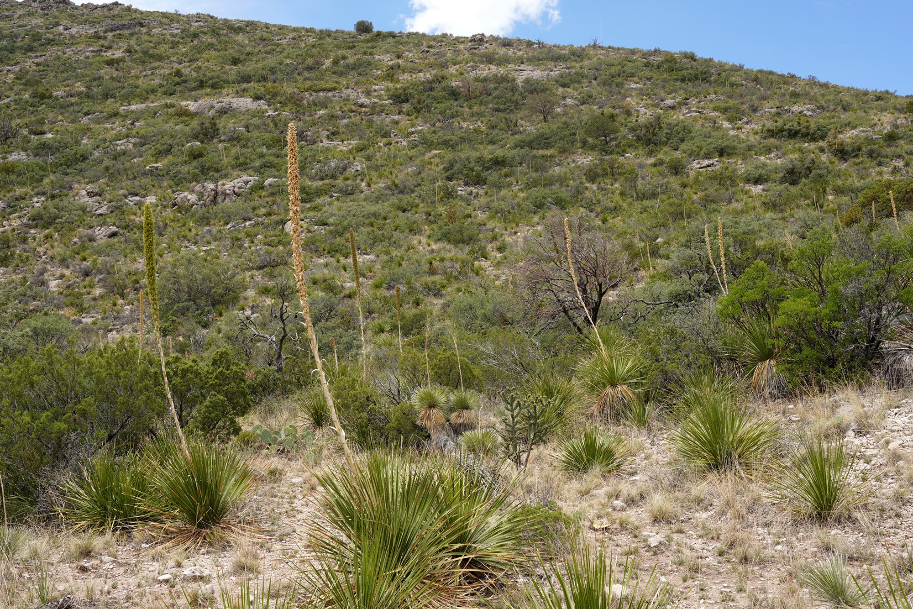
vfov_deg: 37.9
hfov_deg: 54.4
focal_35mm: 35
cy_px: 304
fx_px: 888
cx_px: 456
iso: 100
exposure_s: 1/100
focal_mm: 35
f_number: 11
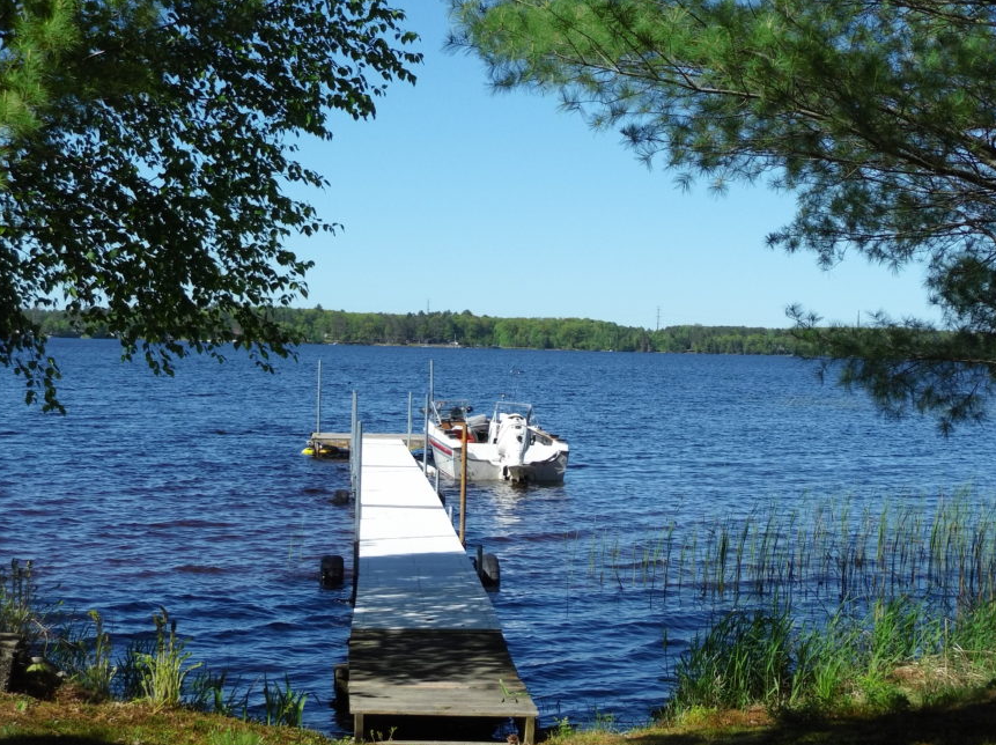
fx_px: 1983
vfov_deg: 21.3
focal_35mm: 69
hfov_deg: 28.1
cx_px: 582
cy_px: 372
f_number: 4.7
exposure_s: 1/800
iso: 100
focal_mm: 10.4
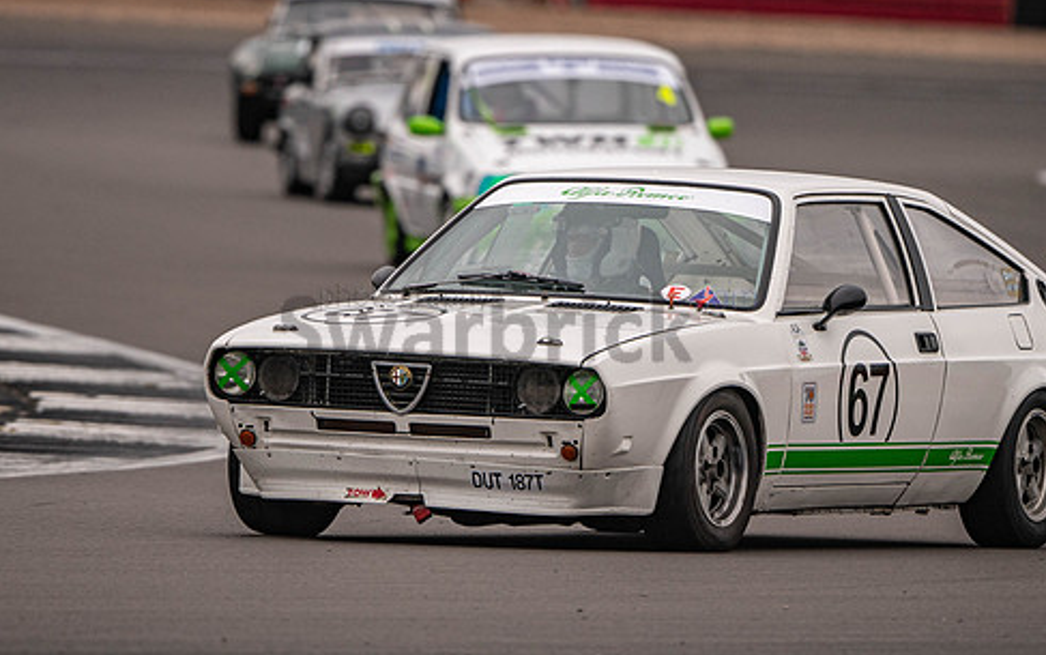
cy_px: 373
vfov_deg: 1.8
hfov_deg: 2.9
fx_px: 20851
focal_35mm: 731
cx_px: 548
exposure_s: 1/640
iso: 800
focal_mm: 500
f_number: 5.6
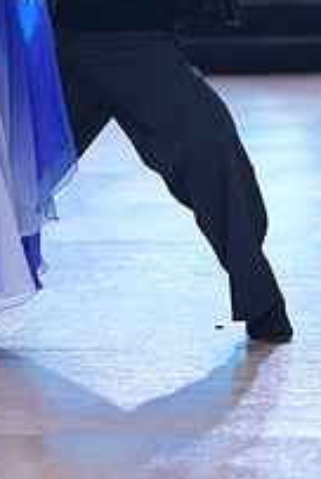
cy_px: -80
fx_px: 3345
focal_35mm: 251
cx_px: -30
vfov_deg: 8.1
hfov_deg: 5.5
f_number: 2.8
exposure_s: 1/400
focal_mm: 88
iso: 500
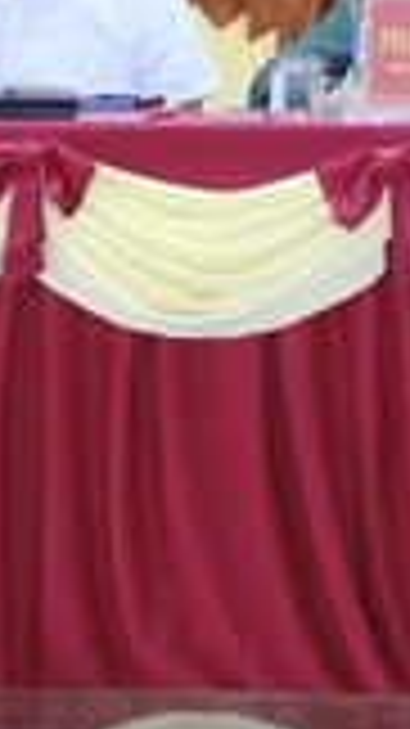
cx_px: 879
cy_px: -68
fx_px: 3444
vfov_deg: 11.9
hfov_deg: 6.6
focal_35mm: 178
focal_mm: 34.2
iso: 2500
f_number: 4
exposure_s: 1/105
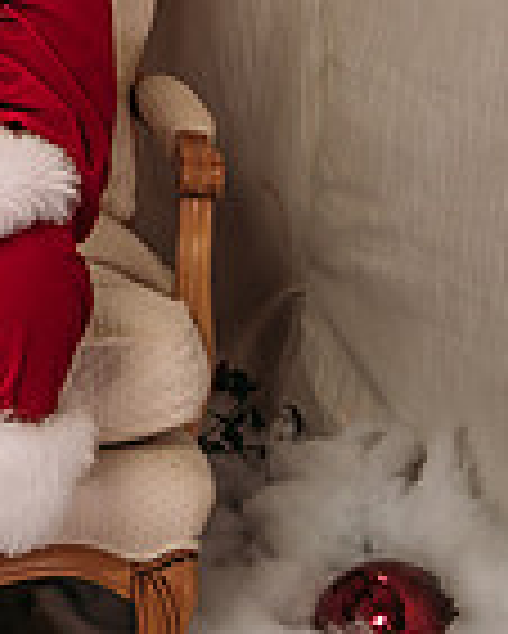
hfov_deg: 9.2
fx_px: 2854
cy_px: 130
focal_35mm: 152
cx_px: -665
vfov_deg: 12.6
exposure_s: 1/100
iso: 100
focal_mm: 35
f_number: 6.3
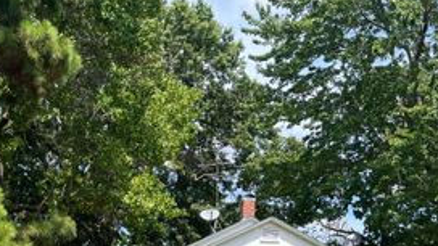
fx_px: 604
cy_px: 297
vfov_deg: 21.4
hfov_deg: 38.6
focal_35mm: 52
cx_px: 97
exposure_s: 1/1862
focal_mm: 5.1
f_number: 1.6
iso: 50
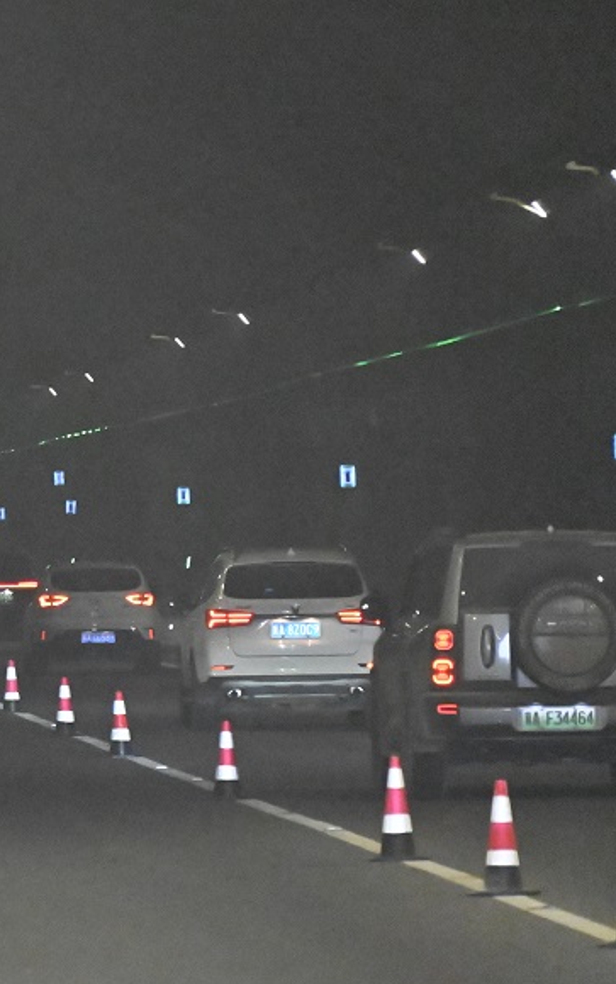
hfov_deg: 3.1
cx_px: -399
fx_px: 11324
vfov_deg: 5.0
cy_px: 623
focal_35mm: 422
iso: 32000
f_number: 6.3
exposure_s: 1/400
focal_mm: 200
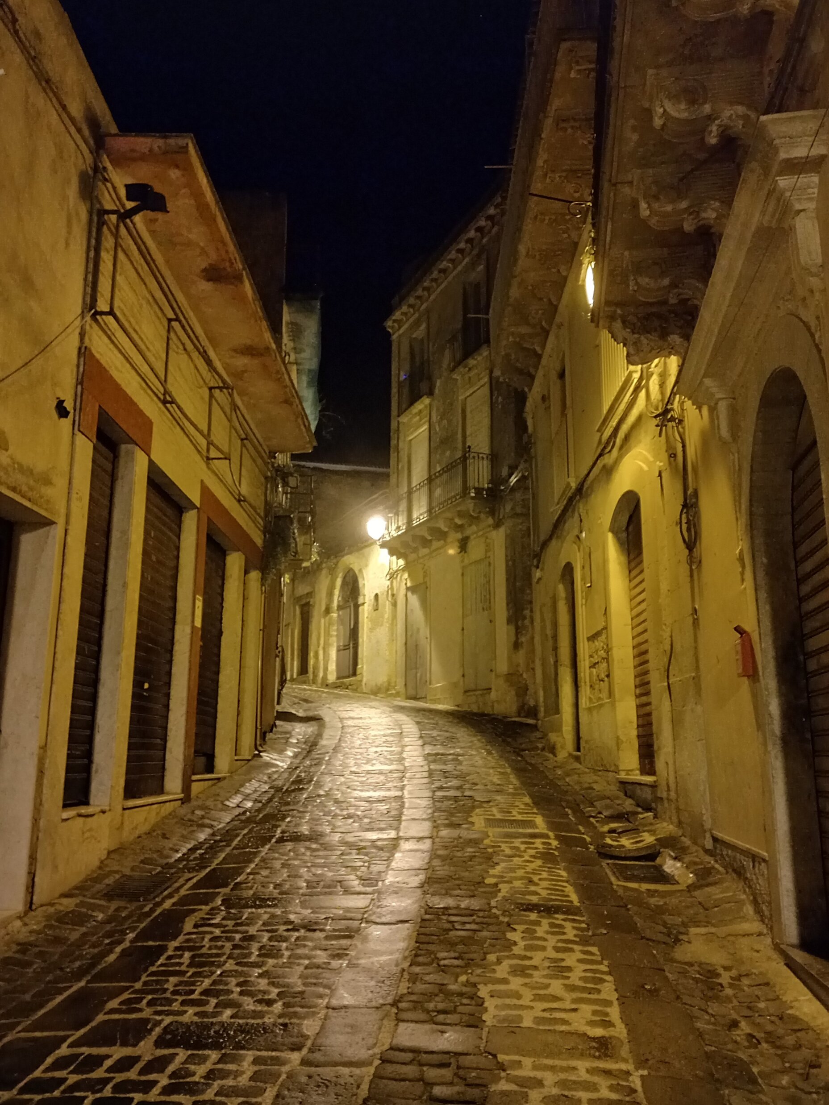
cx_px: 414
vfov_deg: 69.4
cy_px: 552
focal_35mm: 25
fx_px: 798
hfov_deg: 54.9
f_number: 1.8
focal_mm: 4.6
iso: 2500
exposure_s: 1/10
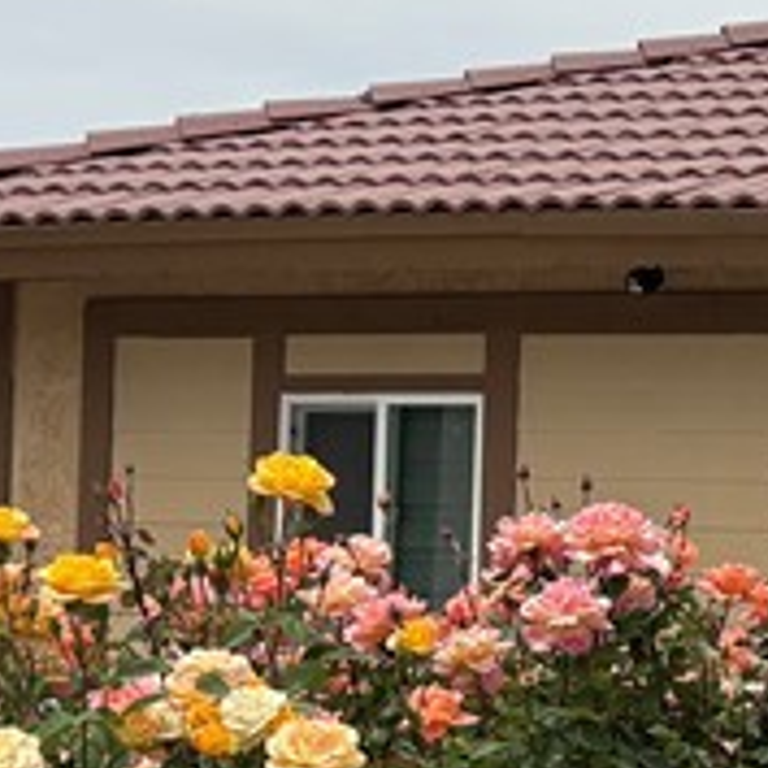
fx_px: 3338
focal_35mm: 133
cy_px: 568
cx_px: 1766
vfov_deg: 13.1
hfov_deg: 11.2
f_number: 1.6
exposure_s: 1/5348
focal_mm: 5.96
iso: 50
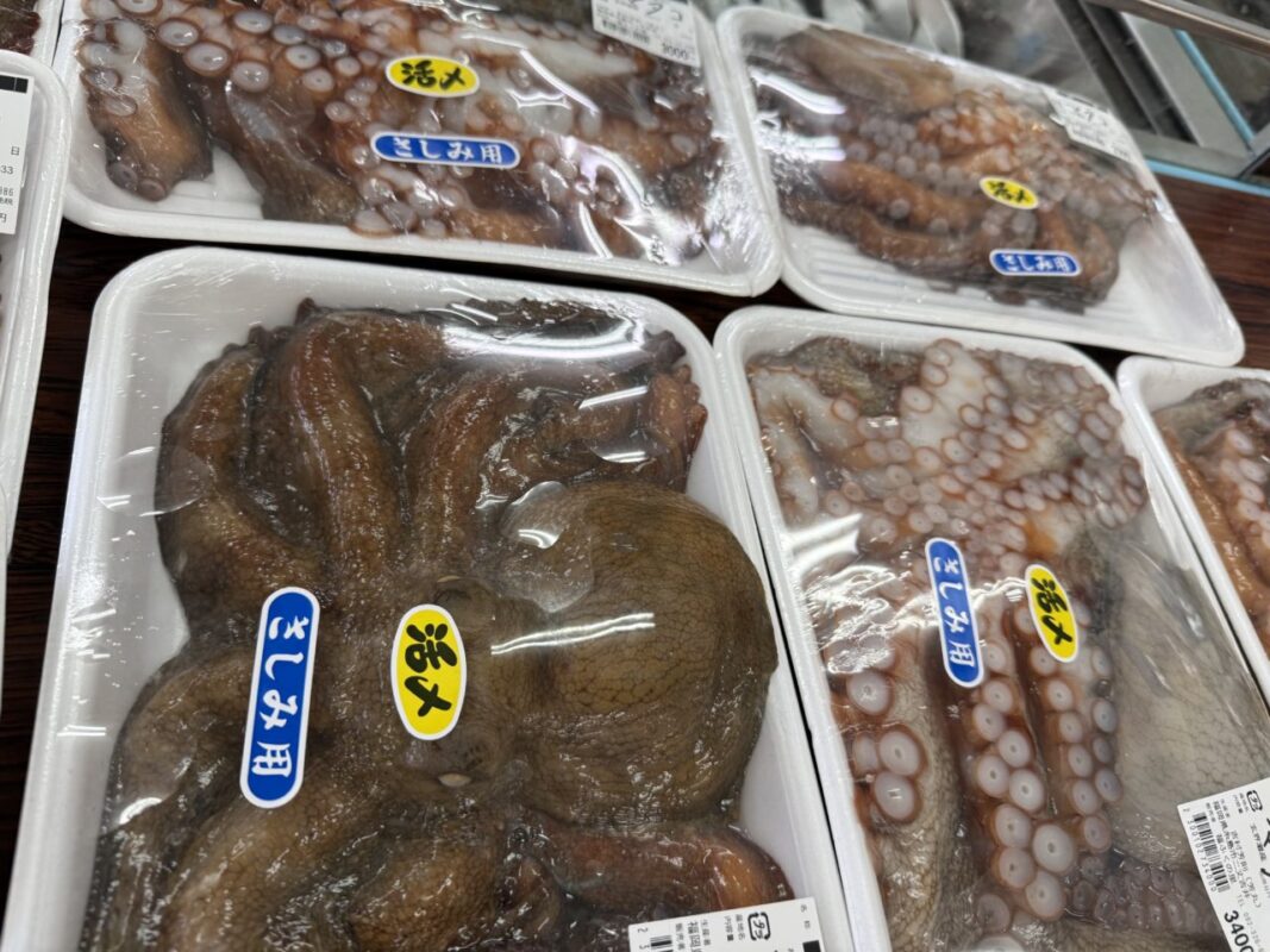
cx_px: 635
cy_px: 476
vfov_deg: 56.8
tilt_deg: -52.9
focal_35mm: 24
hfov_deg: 71.6
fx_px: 880
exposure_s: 1/120
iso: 100
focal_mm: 6.76
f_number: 1.78
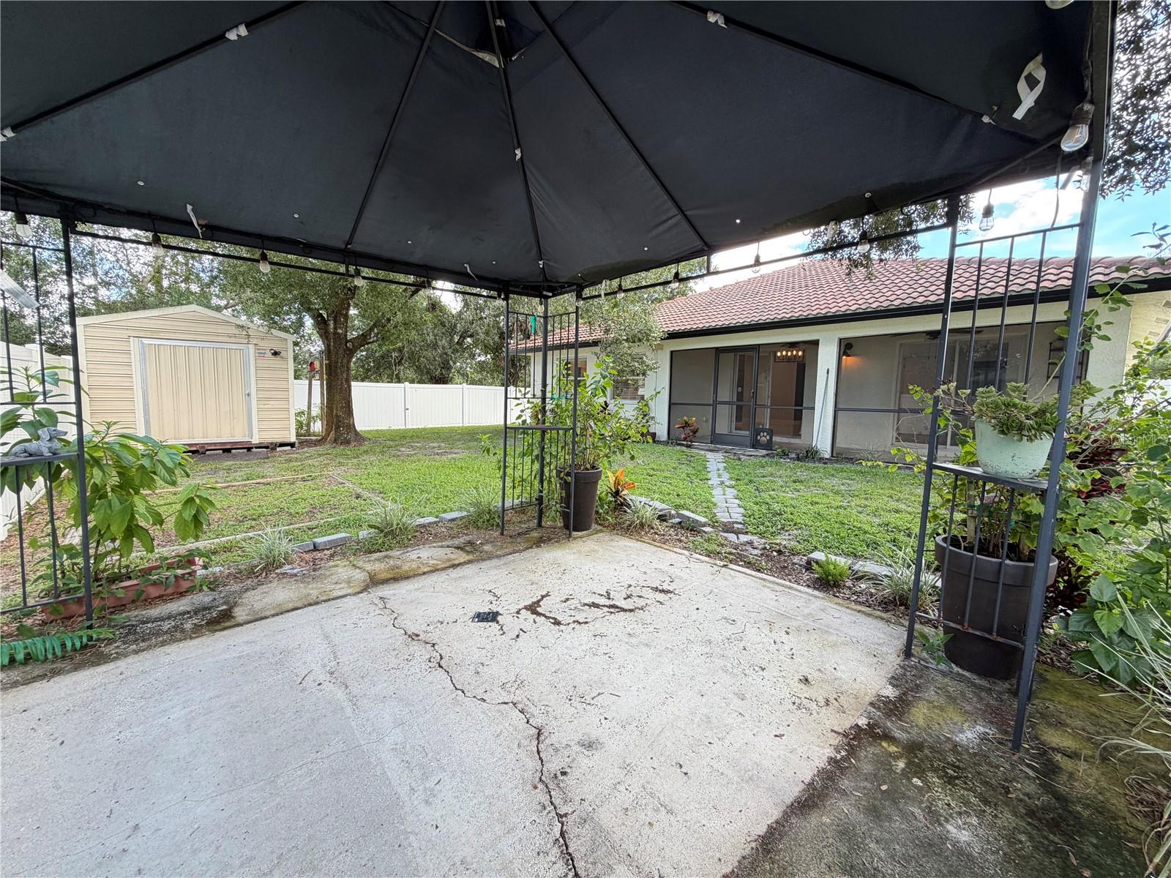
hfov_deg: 102.1
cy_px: 439
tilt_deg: -4.3
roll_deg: -0.8
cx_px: 586
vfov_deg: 85.7
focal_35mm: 14
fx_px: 474
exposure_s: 1/121
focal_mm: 2.22
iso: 64
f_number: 2.2
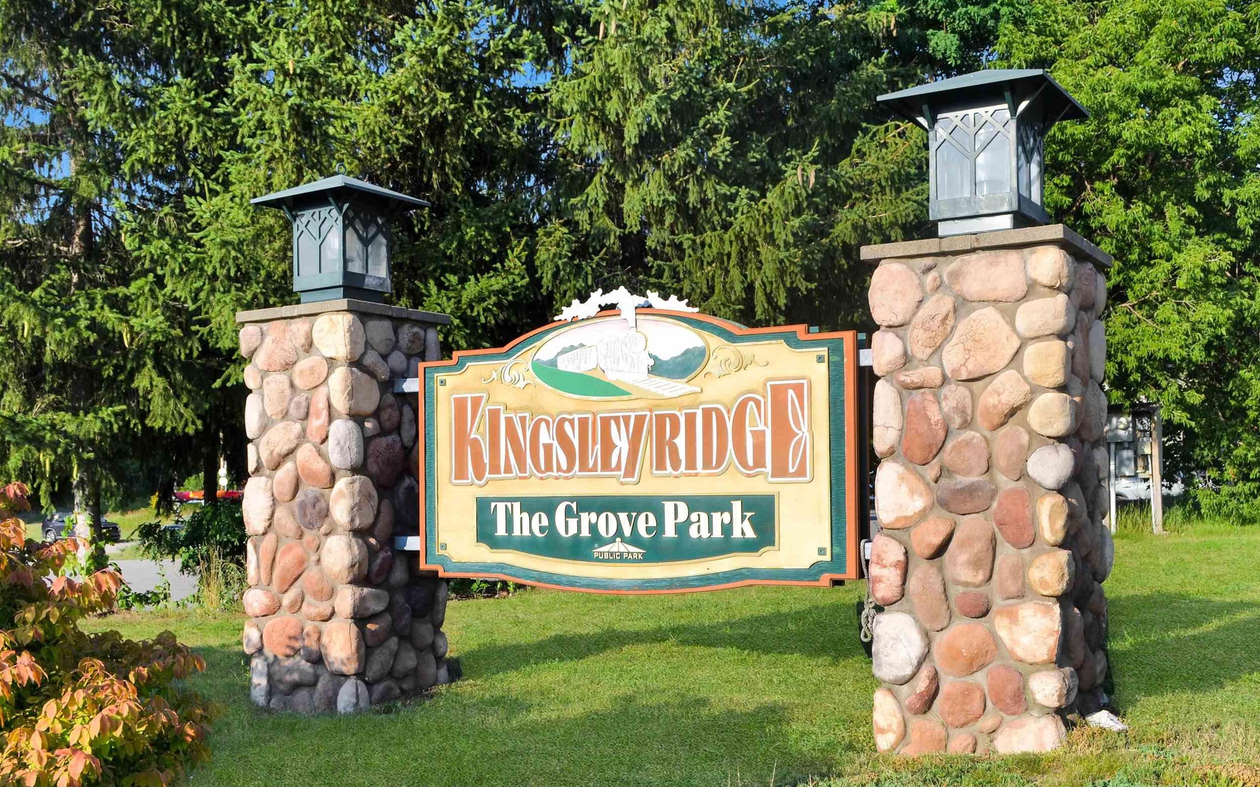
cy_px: 479
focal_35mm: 41
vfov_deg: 31.2
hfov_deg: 48.2
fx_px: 1408
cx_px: 652
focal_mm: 22
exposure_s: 1/250
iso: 125
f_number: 8
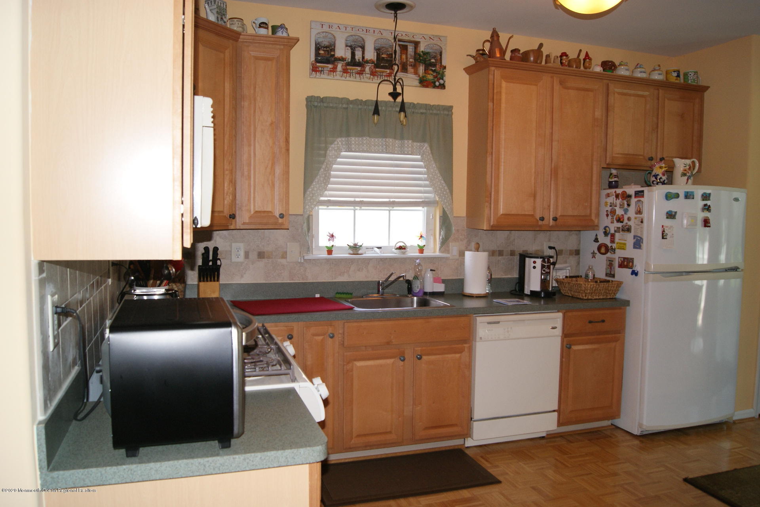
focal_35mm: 27
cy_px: 254
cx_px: 380
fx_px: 570
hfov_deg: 67.4
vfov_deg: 47.9
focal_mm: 18
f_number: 5.6
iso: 400
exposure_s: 1/60
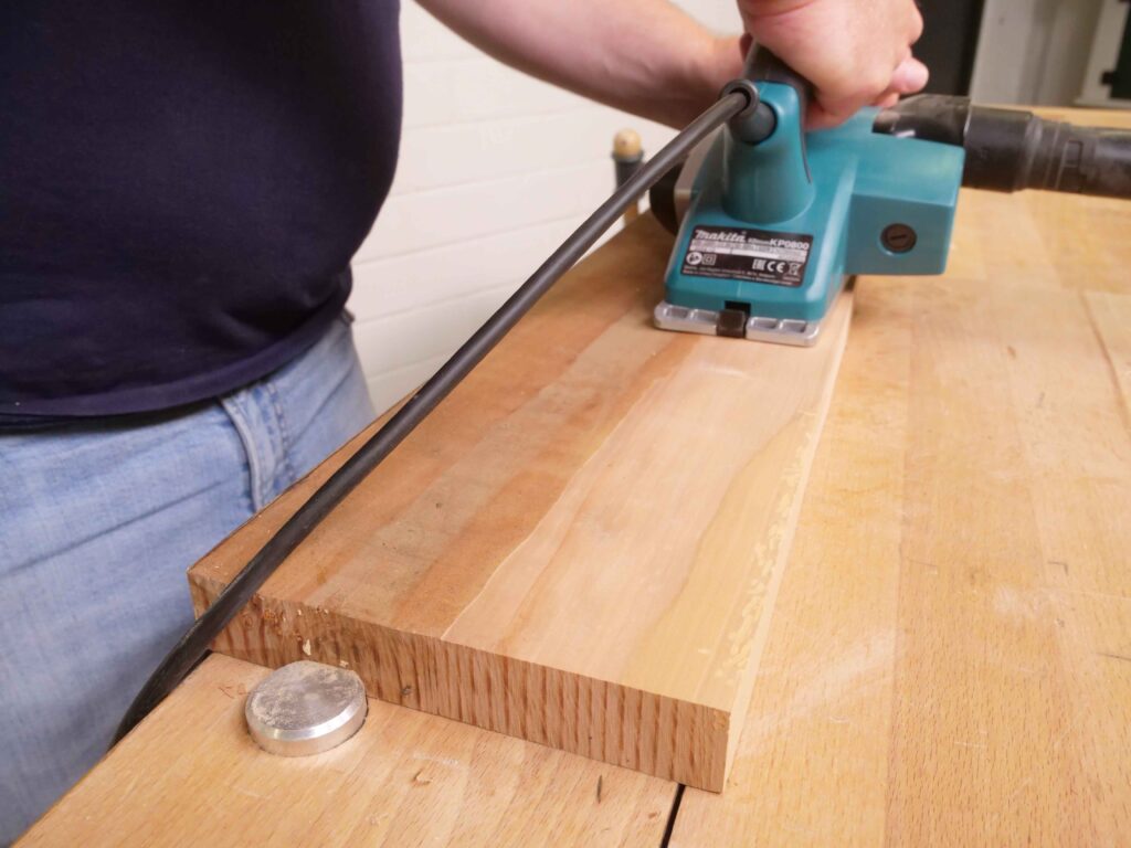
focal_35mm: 28
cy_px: 424
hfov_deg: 63.4
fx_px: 915
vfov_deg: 49.7
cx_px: 566
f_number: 7.1
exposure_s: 1/125
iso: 2500
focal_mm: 14
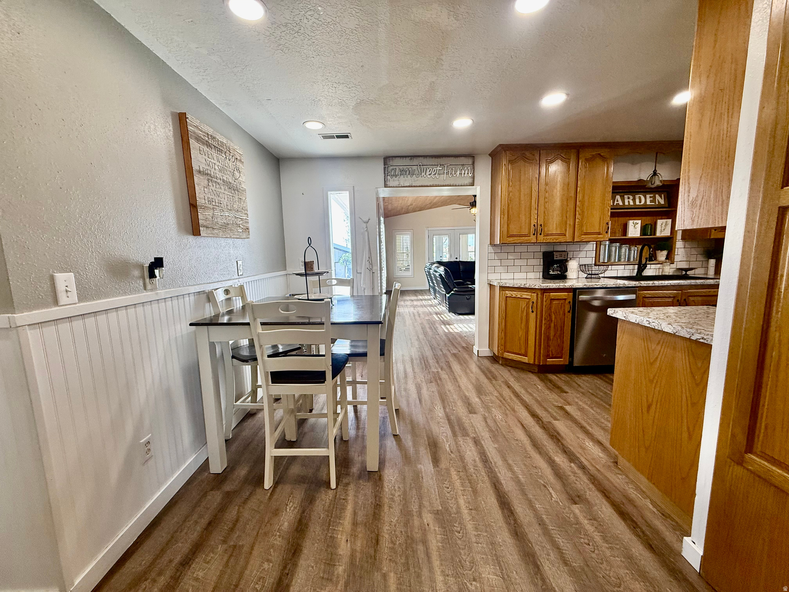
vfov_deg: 85.7
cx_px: 394
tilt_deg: -7.3
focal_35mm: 14
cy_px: 296
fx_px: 319
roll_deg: +1.3
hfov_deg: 102.1
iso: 125
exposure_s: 1/120
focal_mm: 2.22
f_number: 2.2
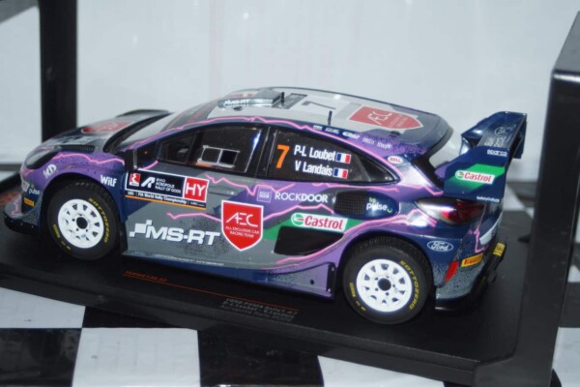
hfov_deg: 33.4
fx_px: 967
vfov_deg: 22.6
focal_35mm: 60
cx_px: 290
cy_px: 194
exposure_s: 1/80
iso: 125
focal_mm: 40
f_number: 4.5
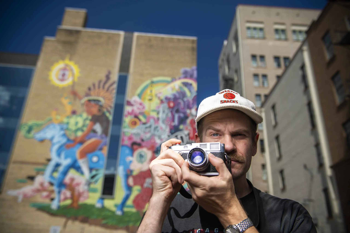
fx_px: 311
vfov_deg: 41.1
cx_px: 175
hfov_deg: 58.7
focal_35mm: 32
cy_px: 116
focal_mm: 32
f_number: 3.5
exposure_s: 1/3200
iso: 125
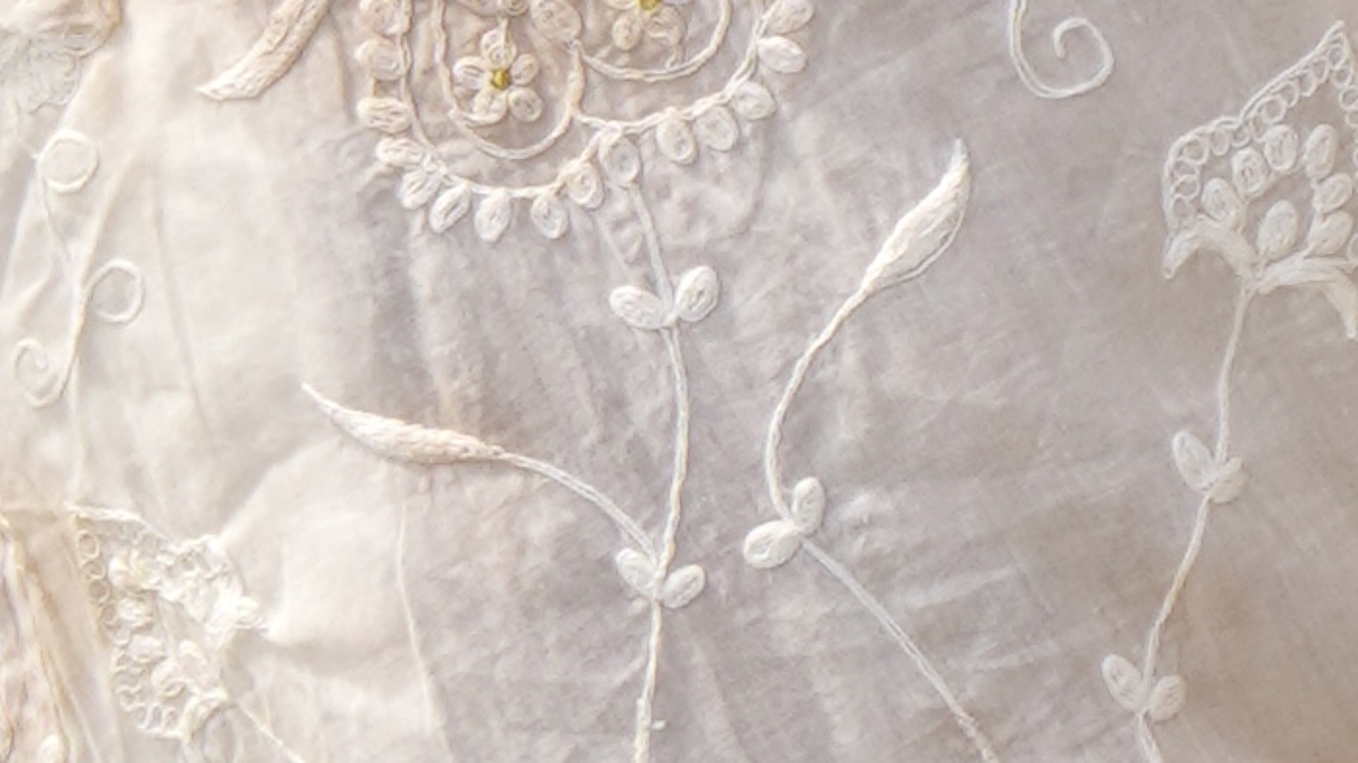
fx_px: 17910
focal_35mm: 497
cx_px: 1490
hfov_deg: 4.3
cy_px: -103
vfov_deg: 2.4
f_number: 5.6
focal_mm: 37
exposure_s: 1/800
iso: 100
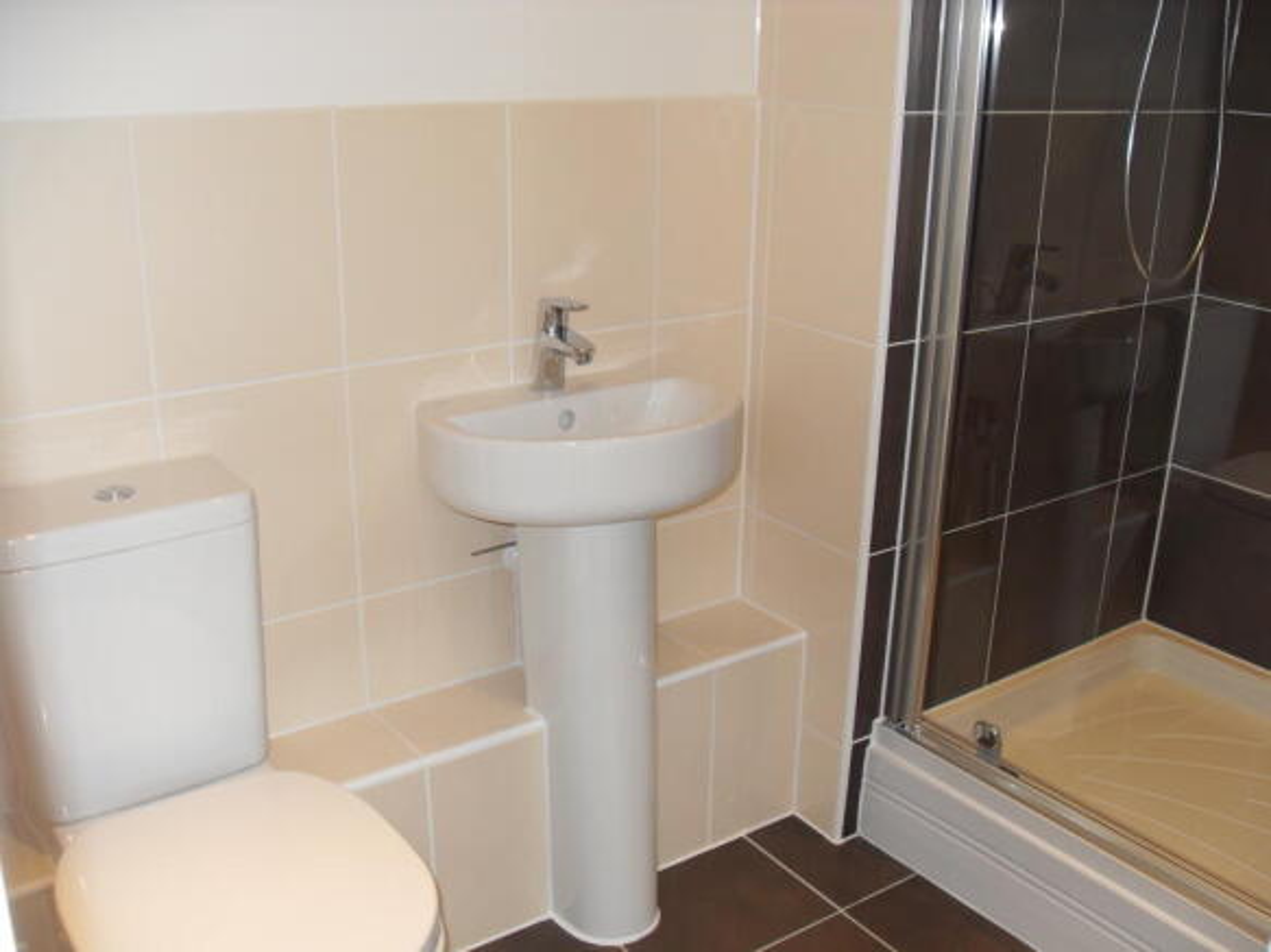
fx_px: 1248
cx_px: 636
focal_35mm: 34
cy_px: 476
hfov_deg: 54.0
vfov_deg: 41.8
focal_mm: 6.3
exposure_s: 1/45
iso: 100
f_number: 2.8
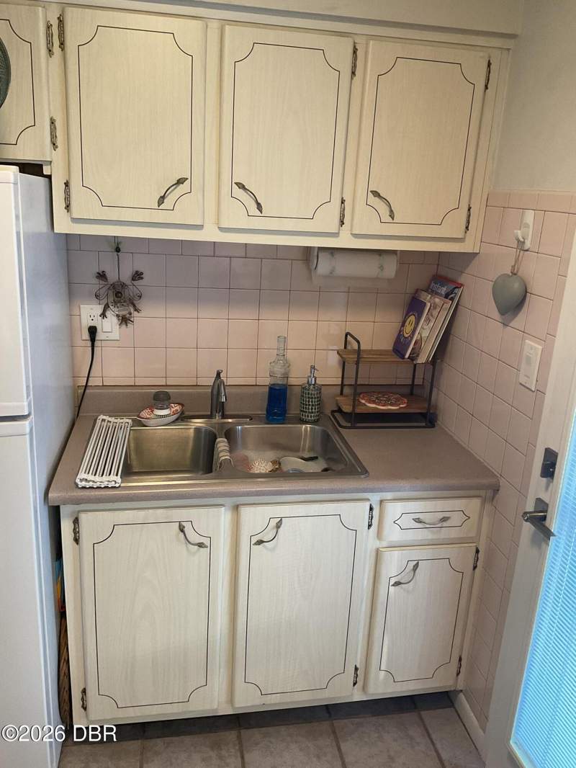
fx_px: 643
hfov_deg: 48.2
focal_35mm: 29
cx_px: 288
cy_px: 384
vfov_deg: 61.6
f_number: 1.8
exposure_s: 1/60
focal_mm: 3
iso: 100
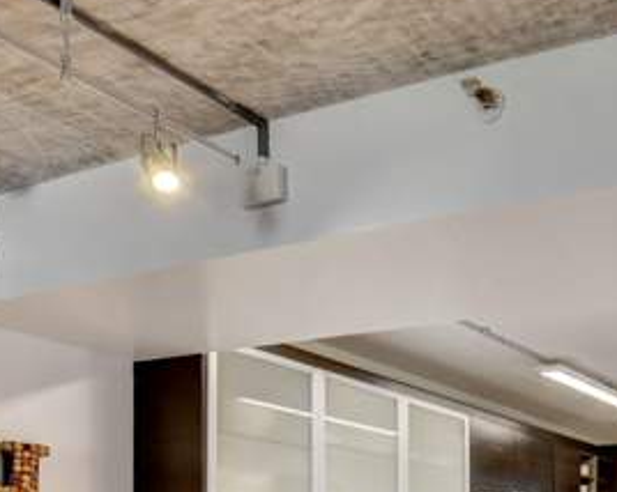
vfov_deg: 30.7
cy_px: 577
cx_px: 760
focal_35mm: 42
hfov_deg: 34.2
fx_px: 766
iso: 640
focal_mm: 10
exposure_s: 1/30
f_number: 8
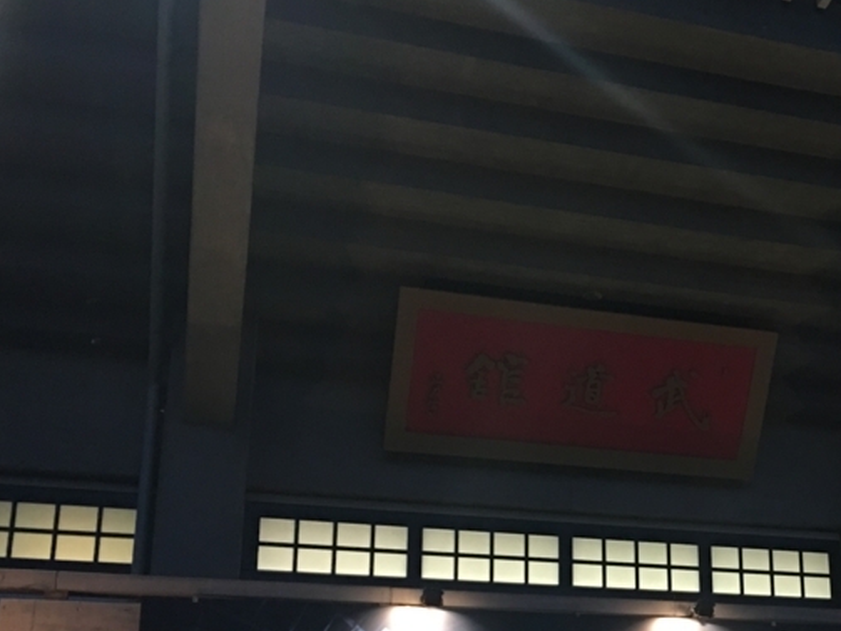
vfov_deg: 24.3
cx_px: 761
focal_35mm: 59
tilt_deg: +17.3
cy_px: 531
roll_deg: +2.8
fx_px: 1433
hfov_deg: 31.2
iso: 100
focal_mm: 4.15
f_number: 2.2
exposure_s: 1/15
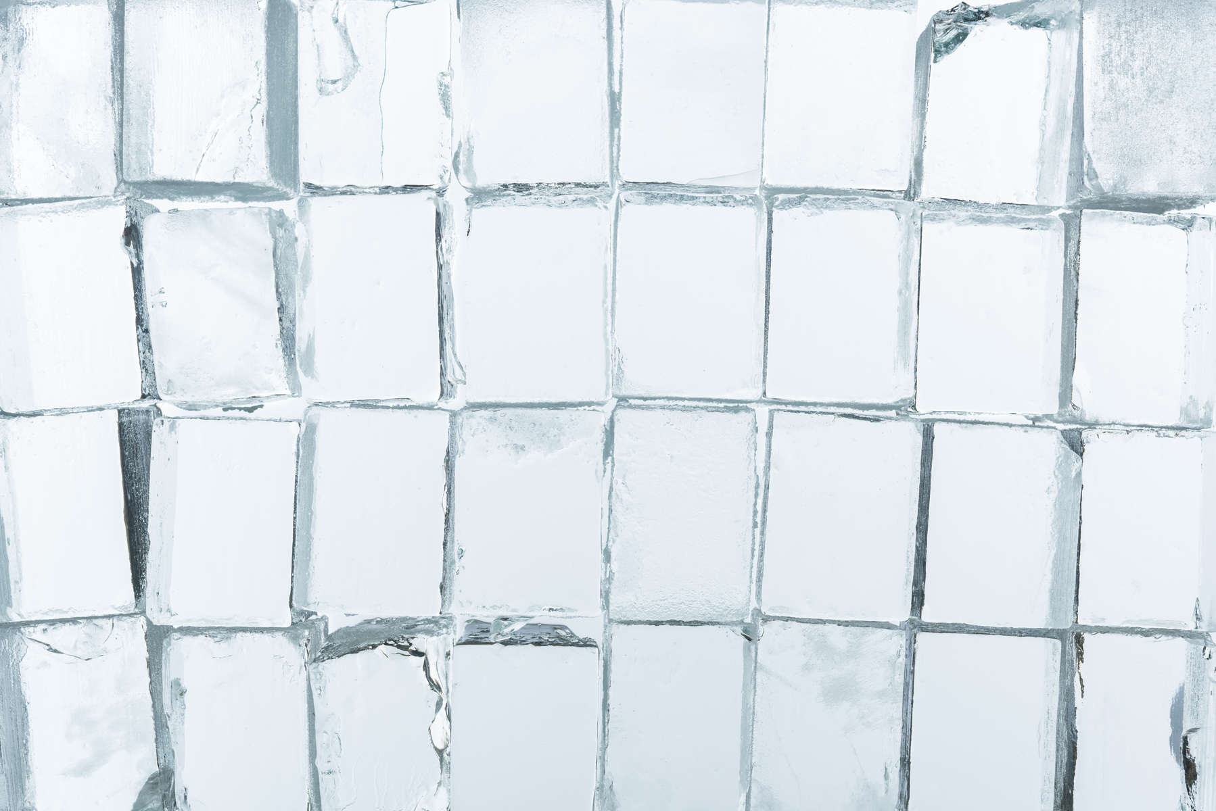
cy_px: 406
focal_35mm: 50
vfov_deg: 27.0
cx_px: 608
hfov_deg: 39.6
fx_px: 1689
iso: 80
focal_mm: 50
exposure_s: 1/160
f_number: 9
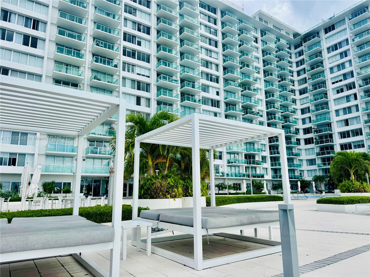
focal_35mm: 24
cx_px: 185
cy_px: 138
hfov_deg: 71.6
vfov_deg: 56.8
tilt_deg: +10.9
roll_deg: +0.9
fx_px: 257
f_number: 1.78
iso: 80
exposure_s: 1/4049
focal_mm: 6.76
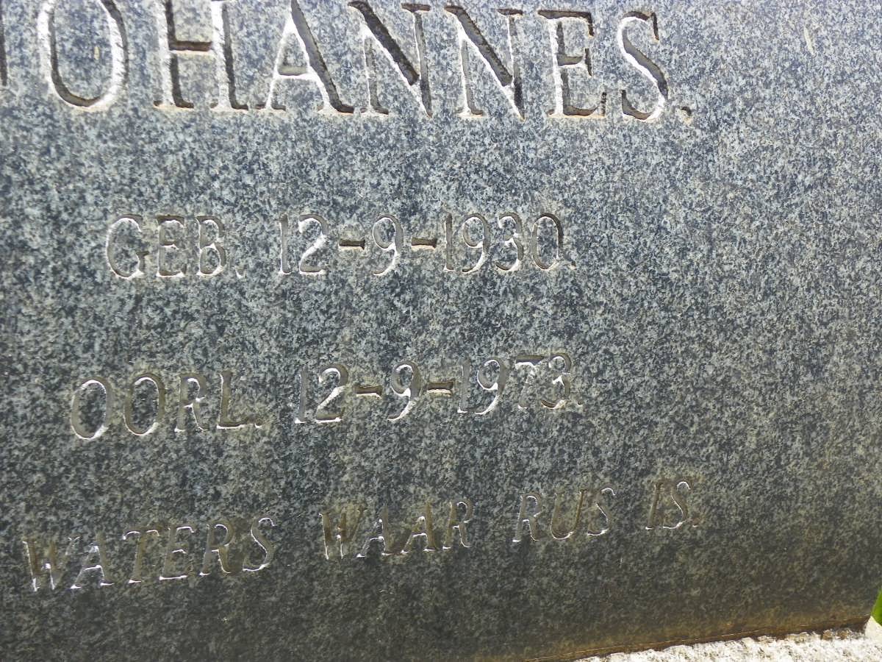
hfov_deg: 18.7
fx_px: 2675
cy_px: 331
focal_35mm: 105
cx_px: 441
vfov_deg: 14.1
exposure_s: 1/200
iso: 64
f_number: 4
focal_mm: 18.8
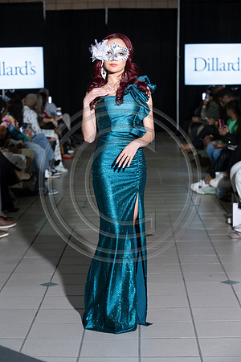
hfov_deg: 16.7
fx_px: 823
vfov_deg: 24.8
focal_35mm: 82
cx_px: 120
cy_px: 181
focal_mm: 82
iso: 1250
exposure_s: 1/160
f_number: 5
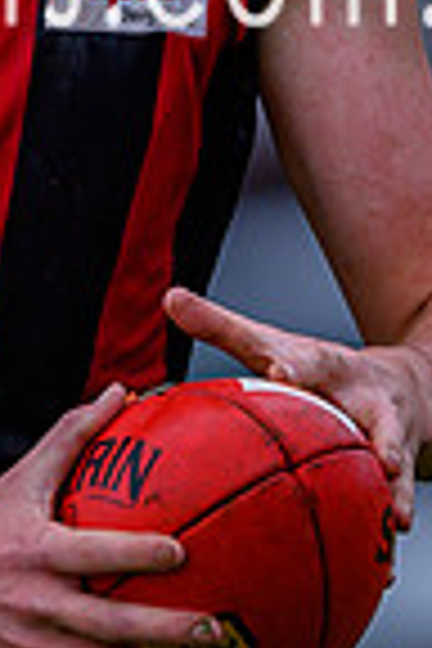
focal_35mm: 2505
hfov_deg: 0.5
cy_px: -60
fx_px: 45086
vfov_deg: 0.8
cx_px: 181
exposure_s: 1/1250
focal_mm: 500
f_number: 4
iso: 200
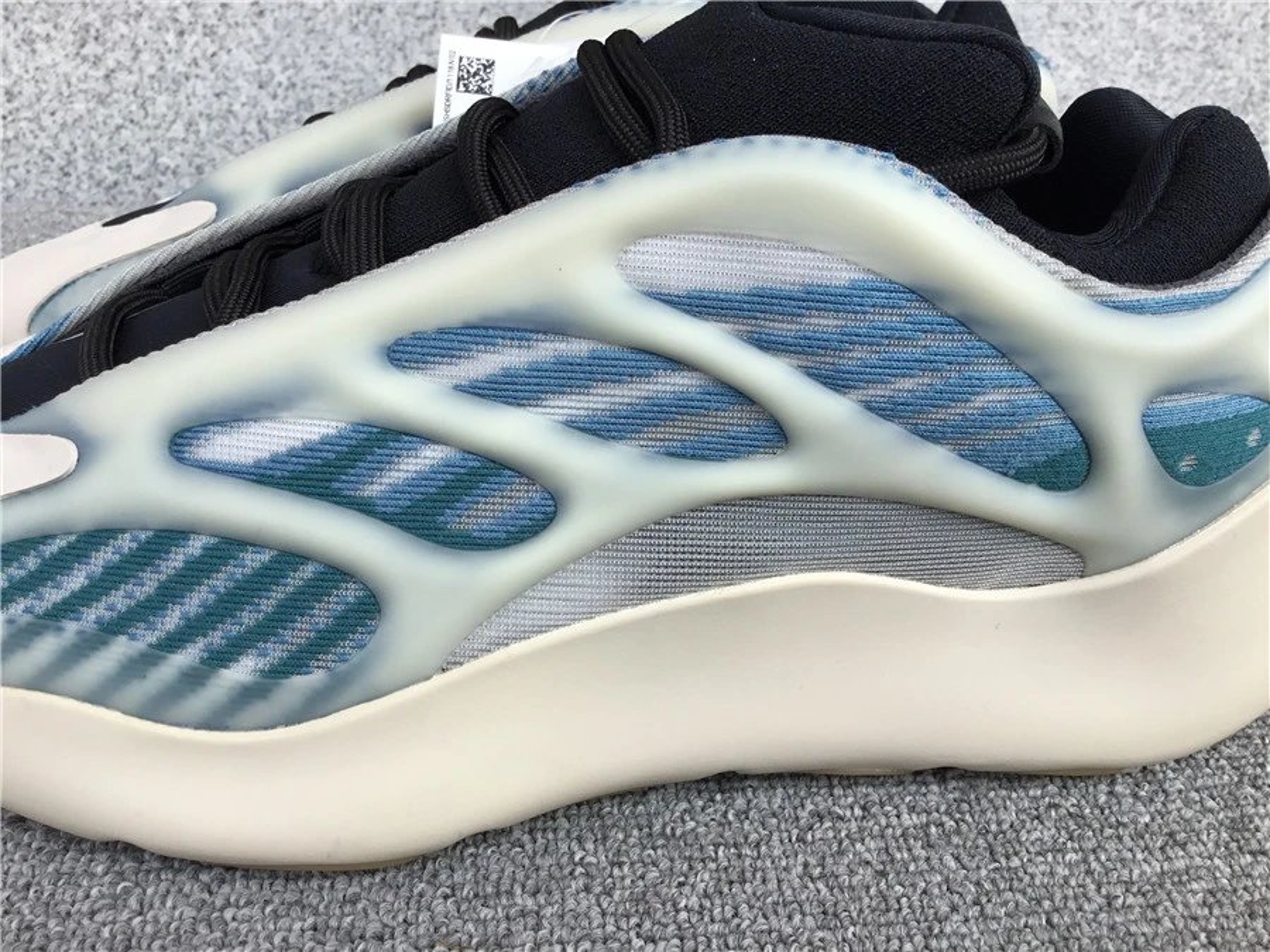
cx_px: 635
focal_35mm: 31
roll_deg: -2.9
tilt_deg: -28.8
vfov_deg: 45.4
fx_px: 1137
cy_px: 476
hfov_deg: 58.4
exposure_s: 1/491
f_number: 2.4
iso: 25
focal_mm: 3.3
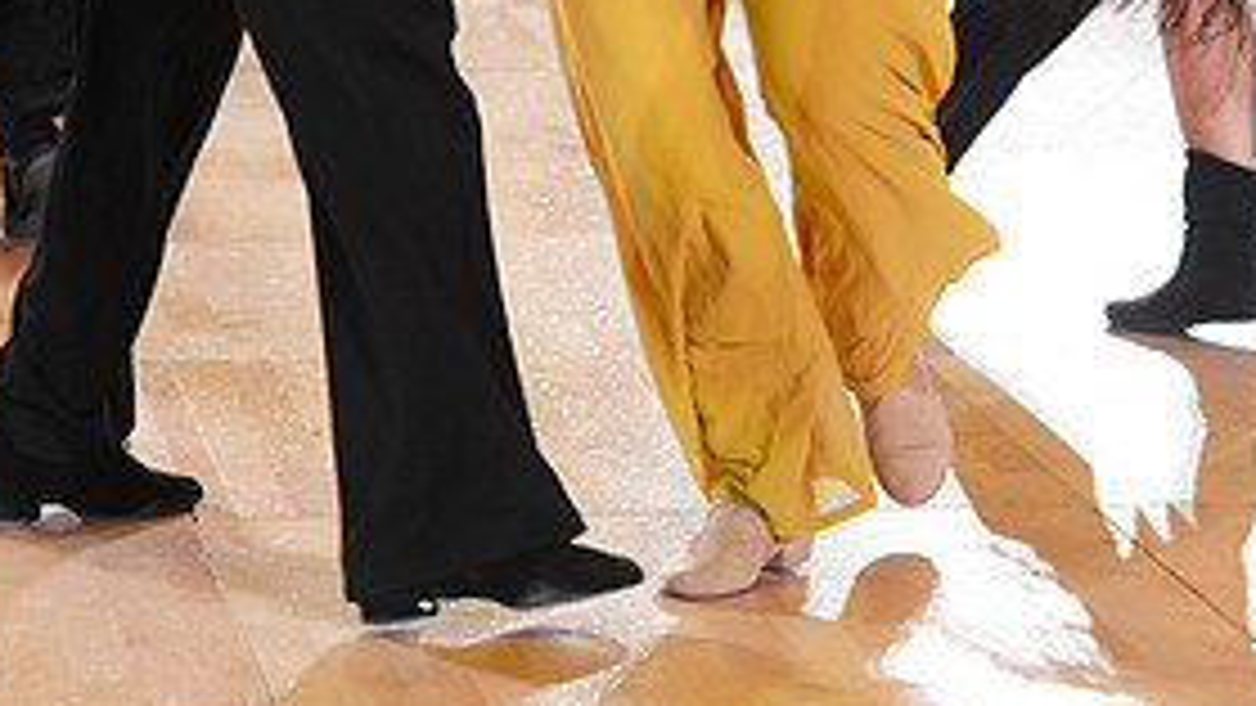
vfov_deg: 7.1
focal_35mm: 168
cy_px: -378
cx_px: 596
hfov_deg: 12.8
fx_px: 5596
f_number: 4
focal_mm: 77
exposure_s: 1/400
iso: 2500
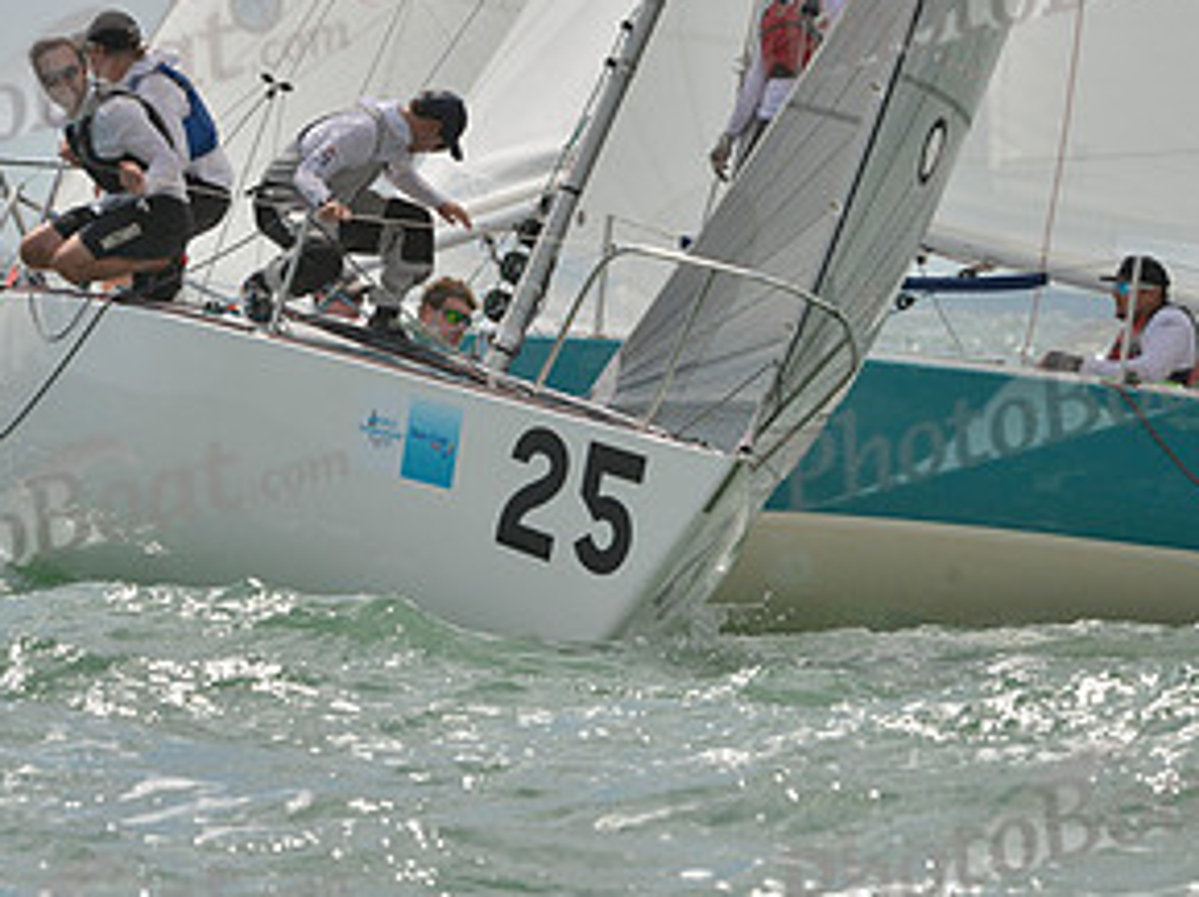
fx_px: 20004
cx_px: 566
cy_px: 250
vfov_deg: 2.6
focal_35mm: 578
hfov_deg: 3.4
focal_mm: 300
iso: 280
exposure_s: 1/1000
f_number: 10
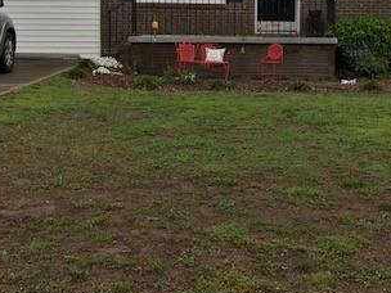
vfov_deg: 24.5
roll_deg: -0.4
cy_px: 64
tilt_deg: -0.6
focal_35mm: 59
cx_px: 277
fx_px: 666
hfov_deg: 32.3
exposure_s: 1/418
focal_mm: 3.99
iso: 20
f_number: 1.8
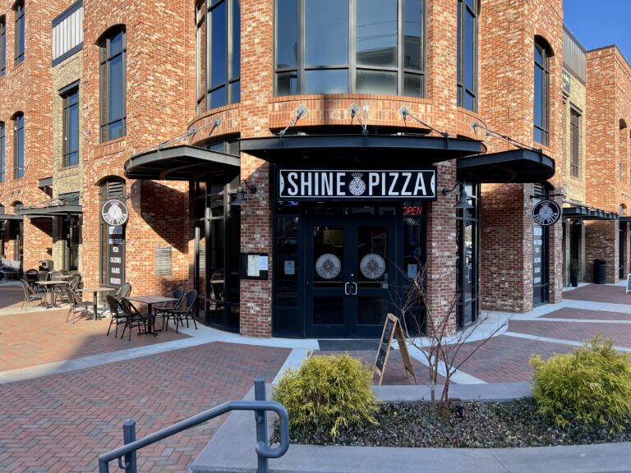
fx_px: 474
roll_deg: +0.2
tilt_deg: +0.0
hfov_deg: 67.3
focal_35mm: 26
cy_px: 236
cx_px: 316
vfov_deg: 53.1
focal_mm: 5.7
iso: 50
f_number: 1.5
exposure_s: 1/1209
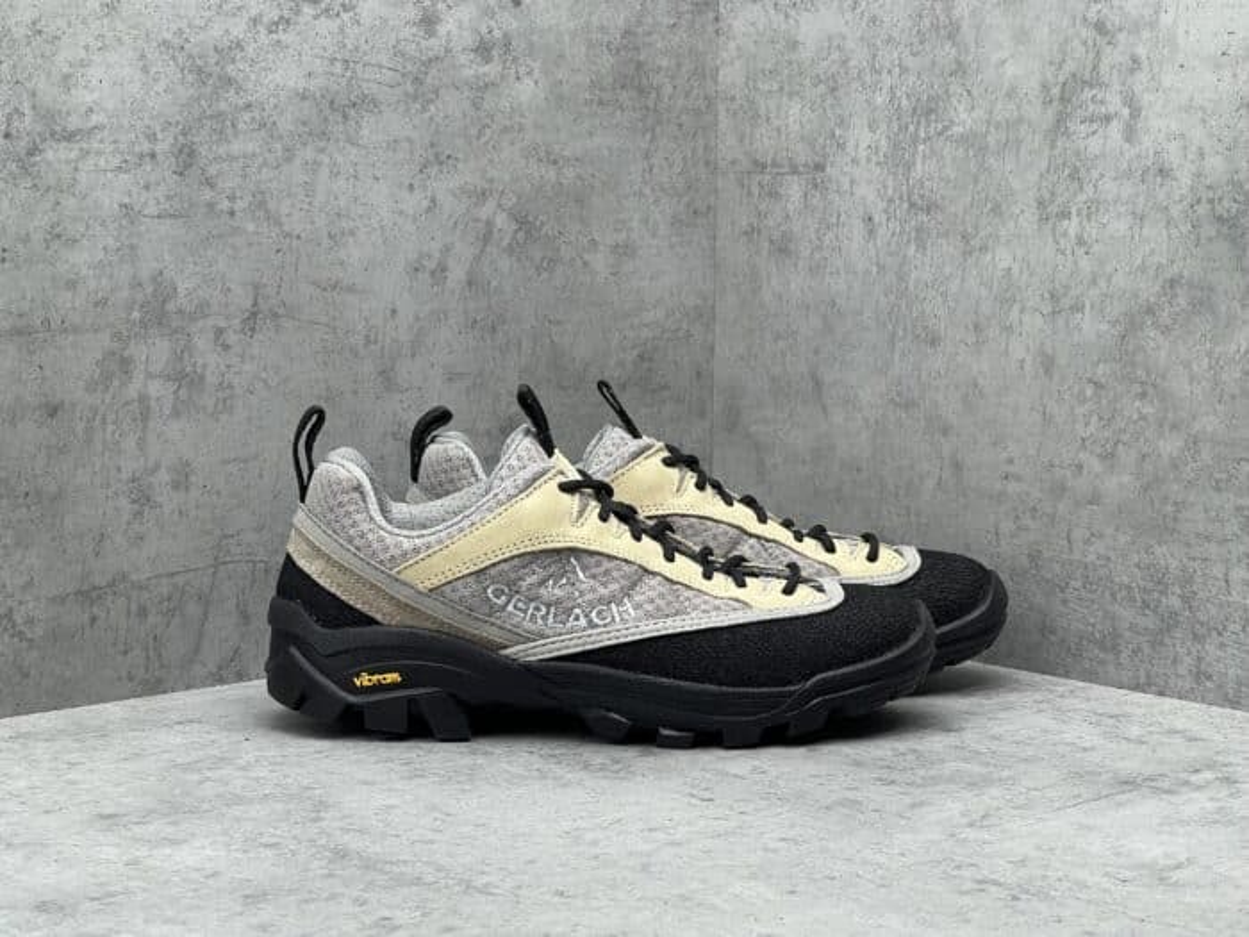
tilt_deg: -6.9
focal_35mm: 77
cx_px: 624
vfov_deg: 19.1
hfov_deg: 25.3
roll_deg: -0.5
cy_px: 468
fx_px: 2778
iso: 100
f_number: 2.8
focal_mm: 9
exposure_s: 1/100
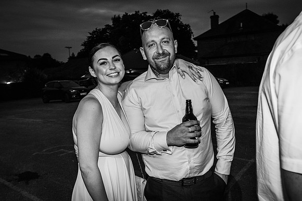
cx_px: 151
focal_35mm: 30
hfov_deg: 61.9
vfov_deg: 43.6
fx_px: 252
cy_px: 100
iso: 640
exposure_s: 1/40
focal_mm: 20
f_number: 5
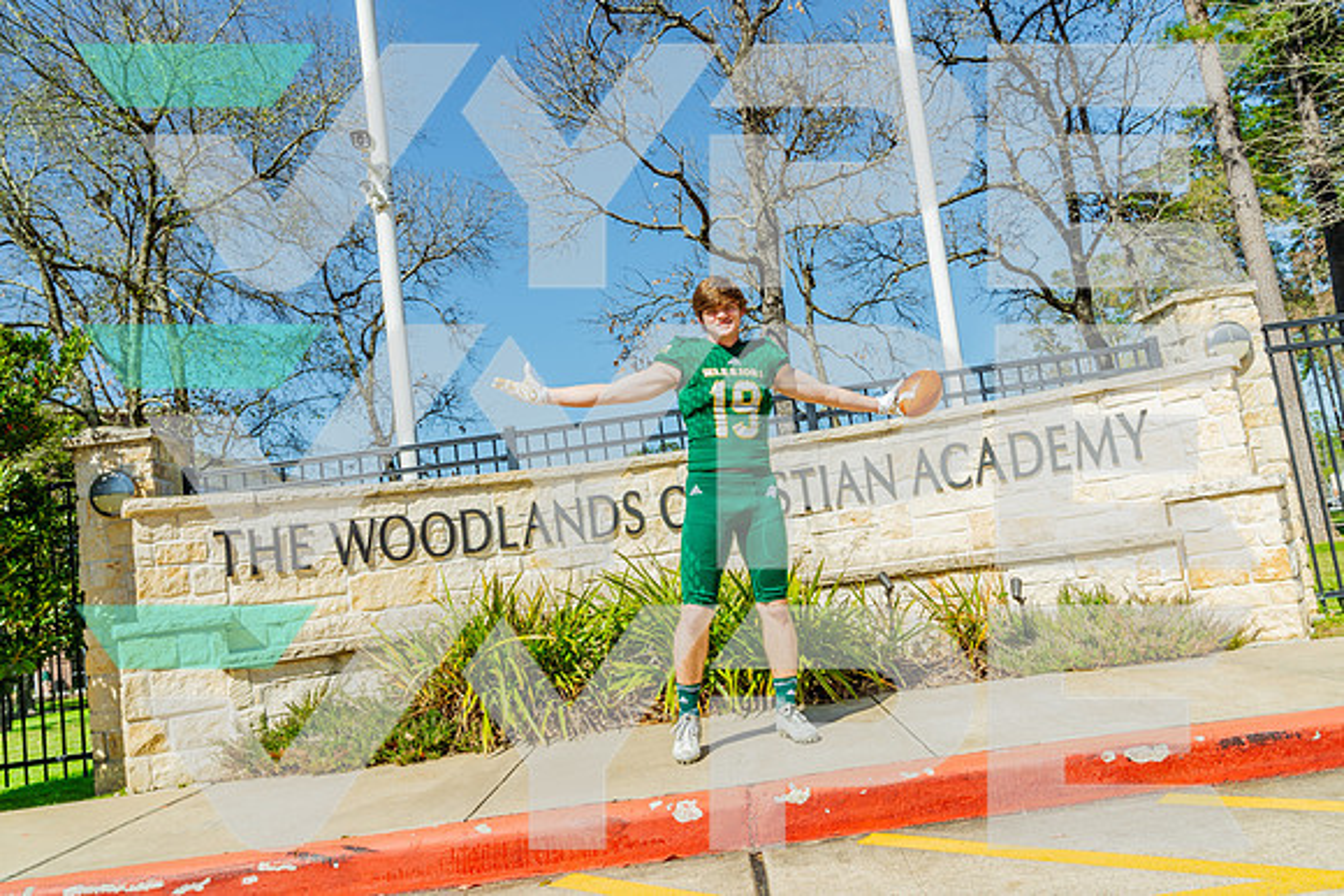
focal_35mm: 28
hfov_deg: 65.5
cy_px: 448
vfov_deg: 46.4
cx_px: 672
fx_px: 1046
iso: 100
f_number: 11
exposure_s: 1/125
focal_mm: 28
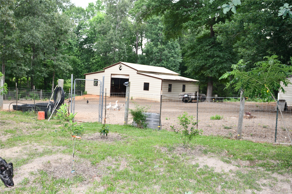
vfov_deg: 41.1
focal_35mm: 32
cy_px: 97
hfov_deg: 58.7
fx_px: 259
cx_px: 146
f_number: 4
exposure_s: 1/160
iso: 400
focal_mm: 27
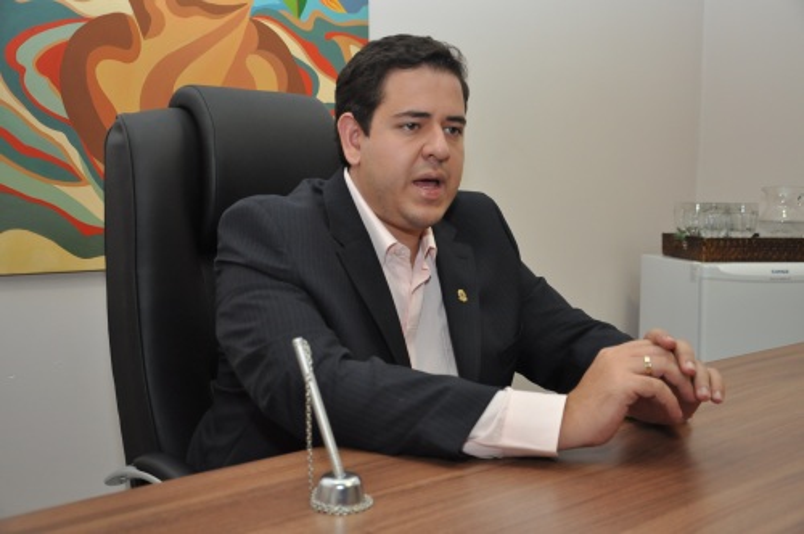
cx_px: 402
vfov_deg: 29.8
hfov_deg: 43.7
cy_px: 267
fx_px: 1004
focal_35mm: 45
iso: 1000
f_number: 6.3
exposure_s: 1/60
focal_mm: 30
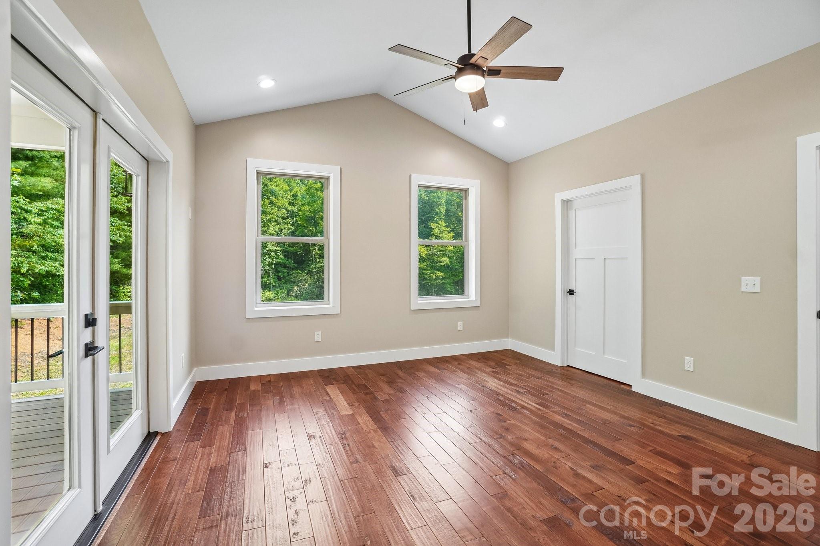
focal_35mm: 15
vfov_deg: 77.3
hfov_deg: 100.4
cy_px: 273
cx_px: 410
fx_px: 342
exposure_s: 1/30
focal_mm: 10
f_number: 8
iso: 400
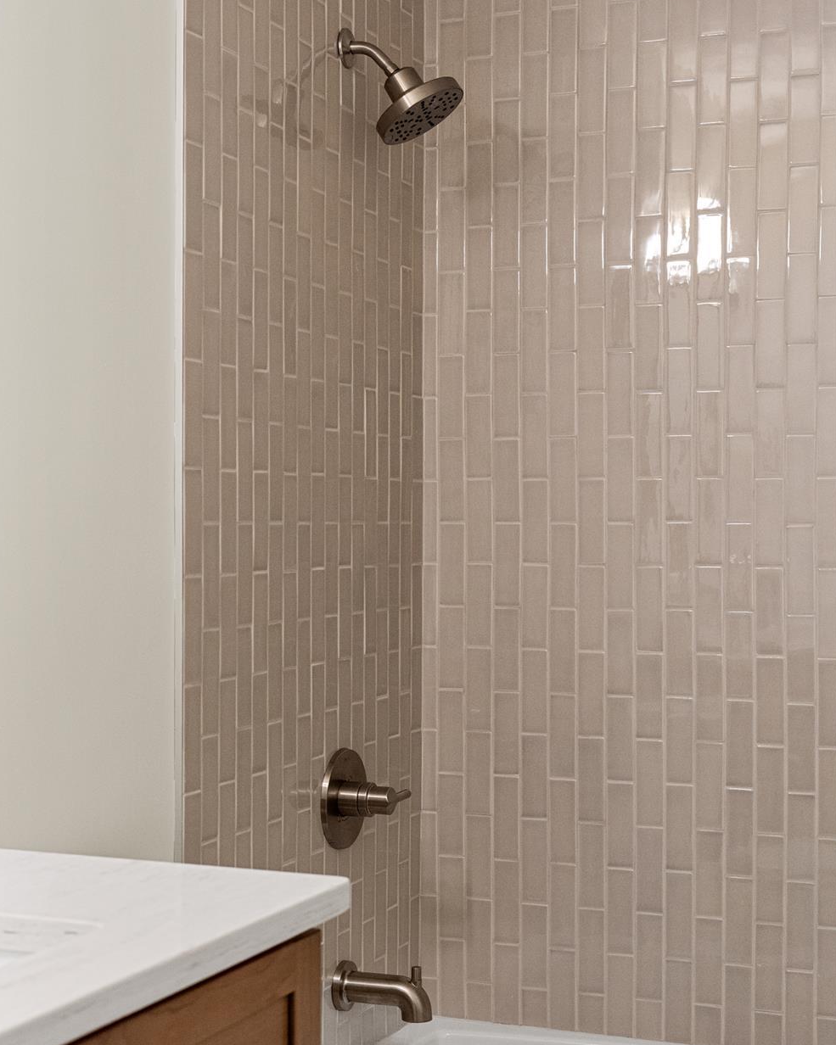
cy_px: 568
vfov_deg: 33.6
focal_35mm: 56
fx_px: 1733
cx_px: 415
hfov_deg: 27.1
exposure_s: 1/50
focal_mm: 33
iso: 1600
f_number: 5
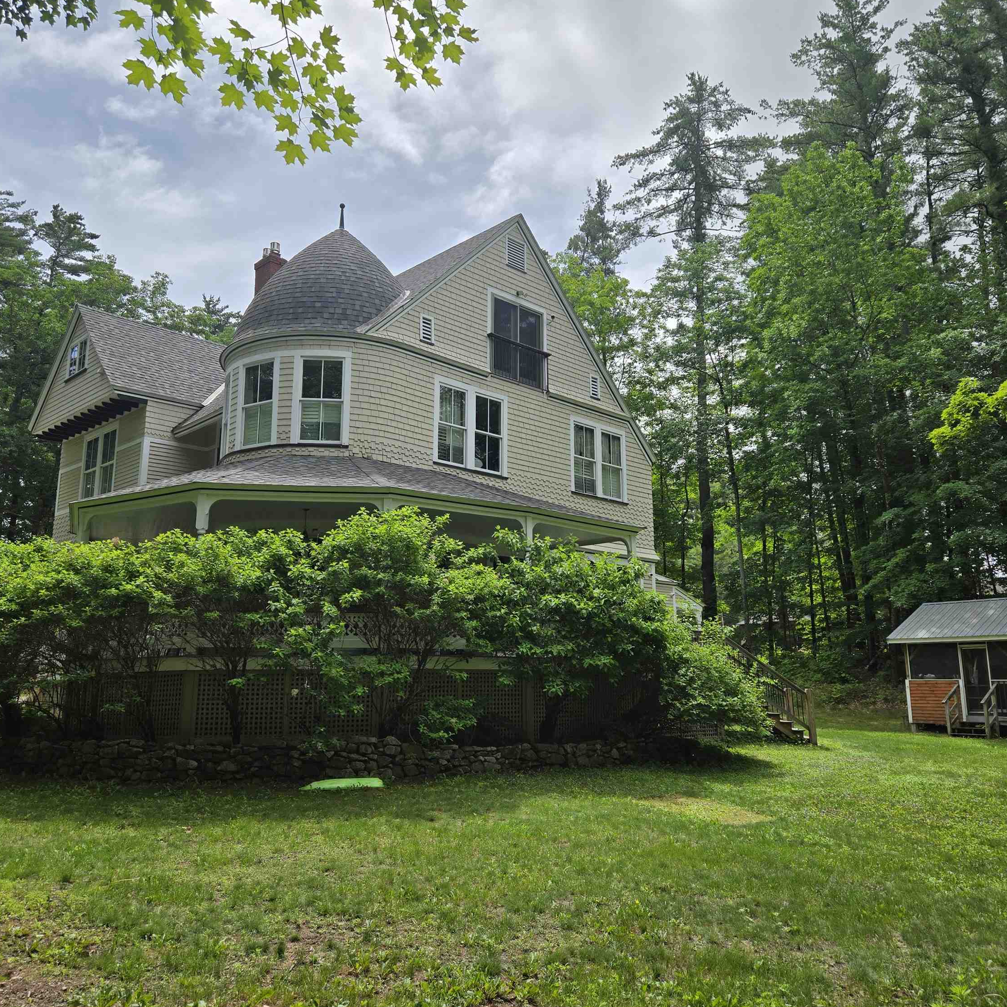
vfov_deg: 57.3
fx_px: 922
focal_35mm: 28
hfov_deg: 57.3
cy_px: 493
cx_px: 522
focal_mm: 5.4
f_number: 1.8
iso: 25
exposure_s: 1/3160
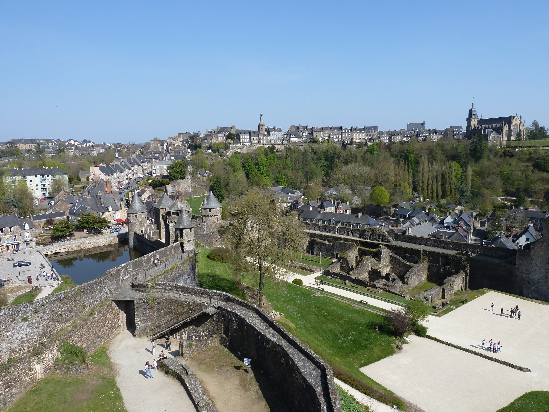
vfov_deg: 54.9
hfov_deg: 69.4
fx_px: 396
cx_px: 274
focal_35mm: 25
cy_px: 206
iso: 80
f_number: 4.5
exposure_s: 1/400
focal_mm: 4.1
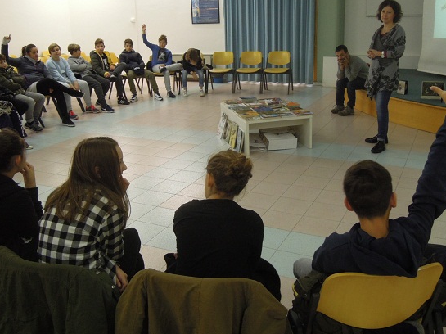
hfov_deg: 50.2
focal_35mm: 37
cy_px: 140
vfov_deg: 38.5
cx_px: 219
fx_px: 476
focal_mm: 5.5
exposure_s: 1/40
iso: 400
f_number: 3
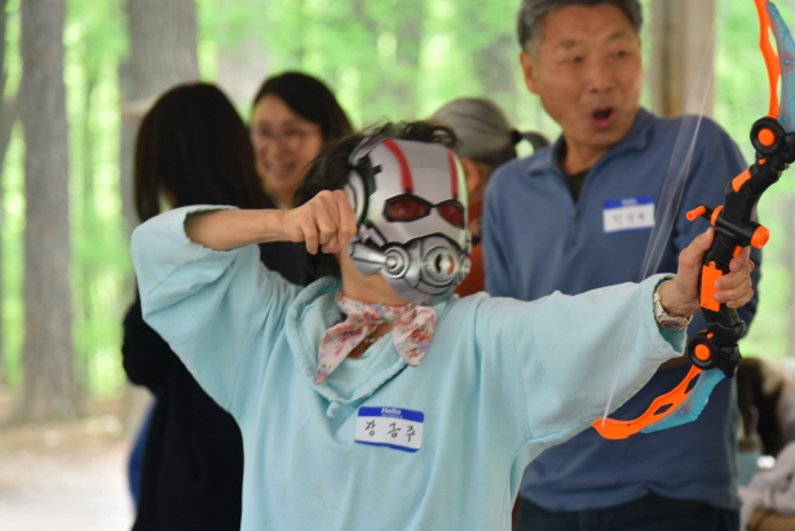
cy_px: 288
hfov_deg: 13.1
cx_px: 472
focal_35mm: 156
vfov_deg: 8.8
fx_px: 3447
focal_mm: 120
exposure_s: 1/60
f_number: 4
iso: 450
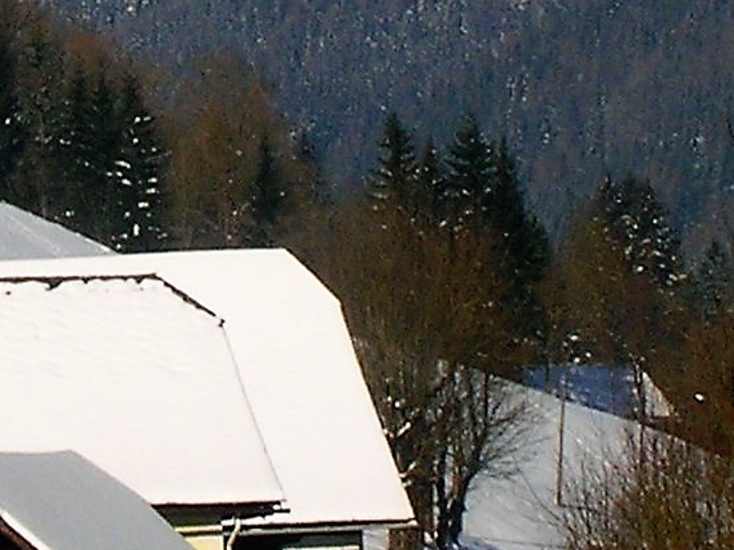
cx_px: 287
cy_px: -247
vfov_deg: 3.5
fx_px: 8987
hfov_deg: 4.7
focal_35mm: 424
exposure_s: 1/210
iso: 50
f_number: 8.2
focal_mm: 17.1
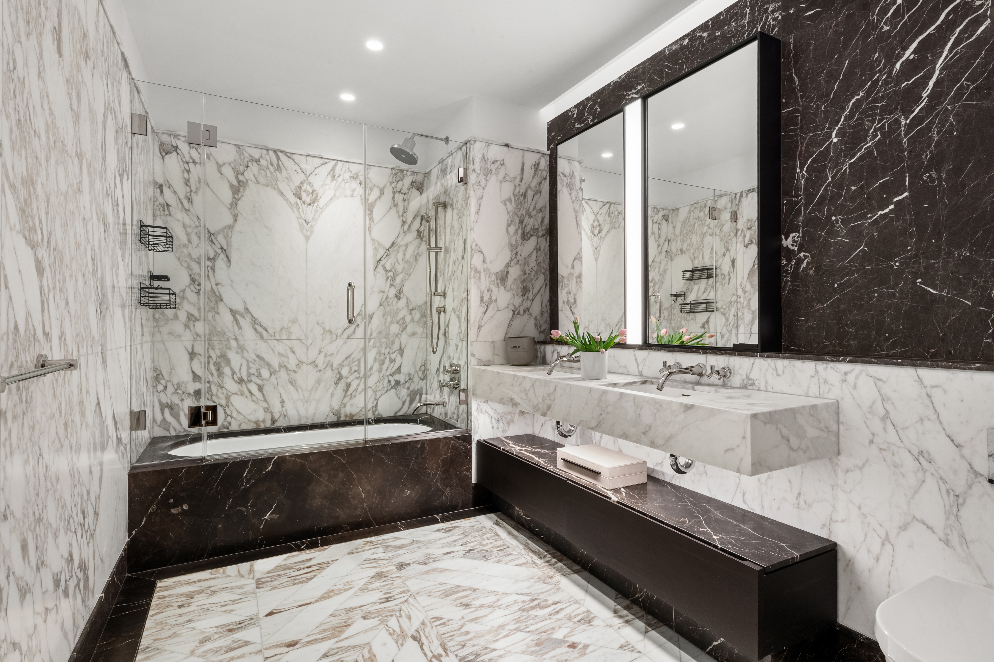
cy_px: 331
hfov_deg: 90.0
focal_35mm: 18
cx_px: 497
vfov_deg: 67.4
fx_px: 497
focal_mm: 18
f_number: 20
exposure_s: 1/20
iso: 640
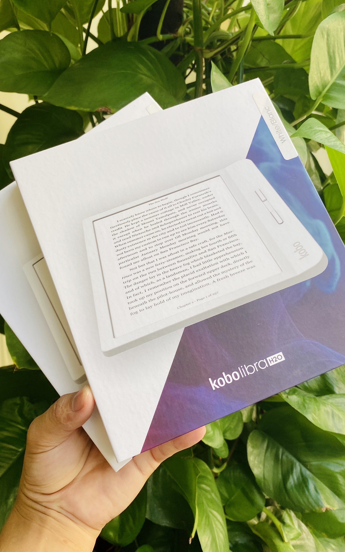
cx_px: 162
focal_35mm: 32
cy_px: 262
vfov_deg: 59.6
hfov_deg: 39.4
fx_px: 482
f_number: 1.8
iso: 32
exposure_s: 1/126
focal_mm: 4.25
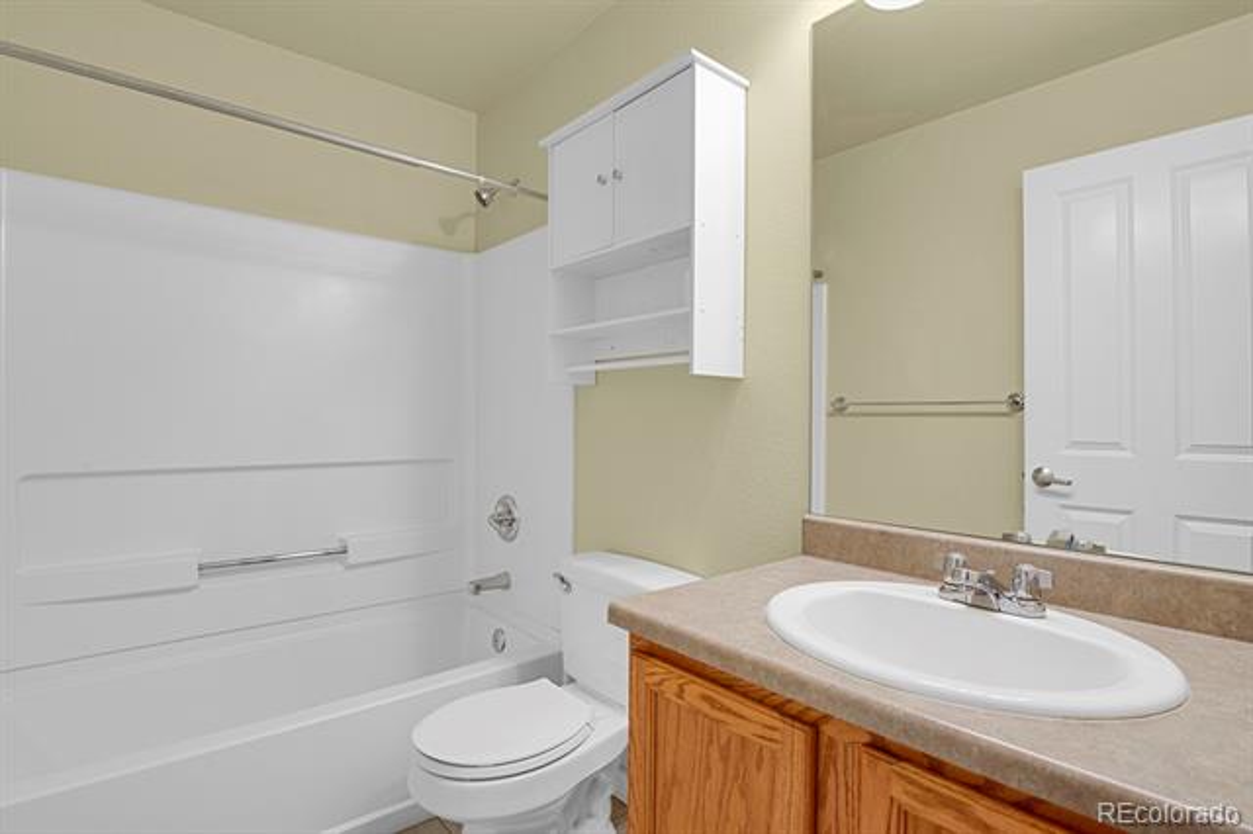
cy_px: 417
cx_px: 626
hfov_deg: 93.3
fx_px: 591
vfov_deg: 70.4
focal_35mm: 17
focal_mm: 17
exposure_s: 1.6
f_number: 8
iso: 250
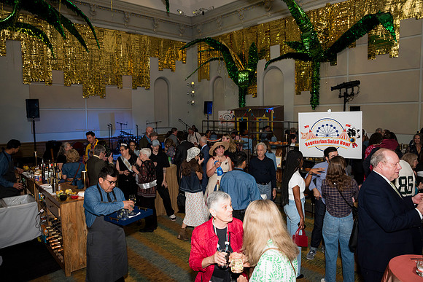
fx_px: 294
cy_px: 141
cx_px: 212
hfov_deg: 71.4
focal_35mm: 25
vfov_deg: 51.2
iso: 800
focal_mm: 24
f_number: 5.6
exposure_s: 1/160
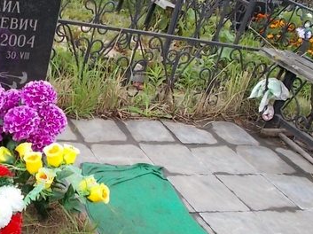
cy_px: 96
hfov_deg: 31.6
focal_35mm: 59
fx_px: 533
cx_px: 47
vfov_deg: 24.7
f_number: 3.2
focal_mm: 4.6
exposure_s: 1/160
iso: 80
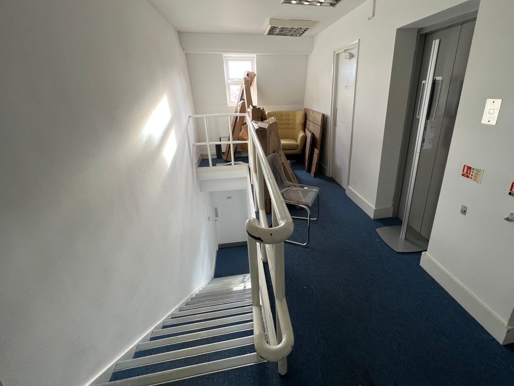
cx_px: 288
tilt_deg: -18.5
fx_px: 223
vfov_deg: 81.5
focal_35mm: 15
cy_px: 171
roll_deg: -0.3
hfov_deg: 97.7
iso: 160
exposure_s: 1/50
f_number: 1.8
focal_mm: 1.57
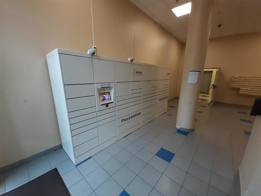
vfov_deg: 89.9
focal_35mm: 13
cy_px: 98
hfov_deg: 106.2
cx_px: 130
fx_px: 98
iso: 64
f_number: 2.2
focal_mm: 1.13
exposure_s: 1/50
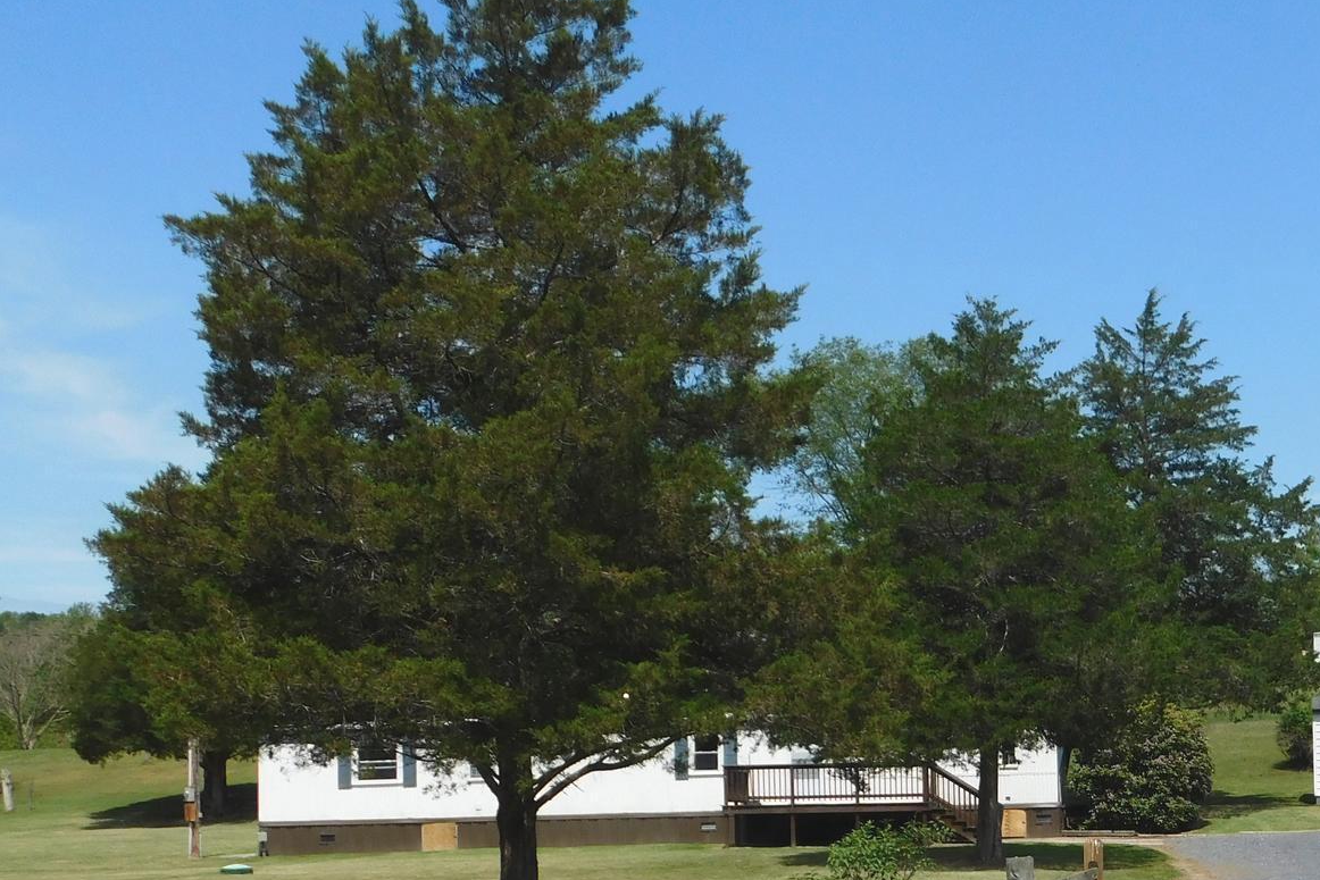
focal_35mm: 55
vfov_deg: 23.9
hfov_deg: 35.1
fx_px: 2017
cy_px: 793
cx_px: 1053
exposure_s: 1/640
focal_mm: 5.3
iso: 125
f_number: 6.4
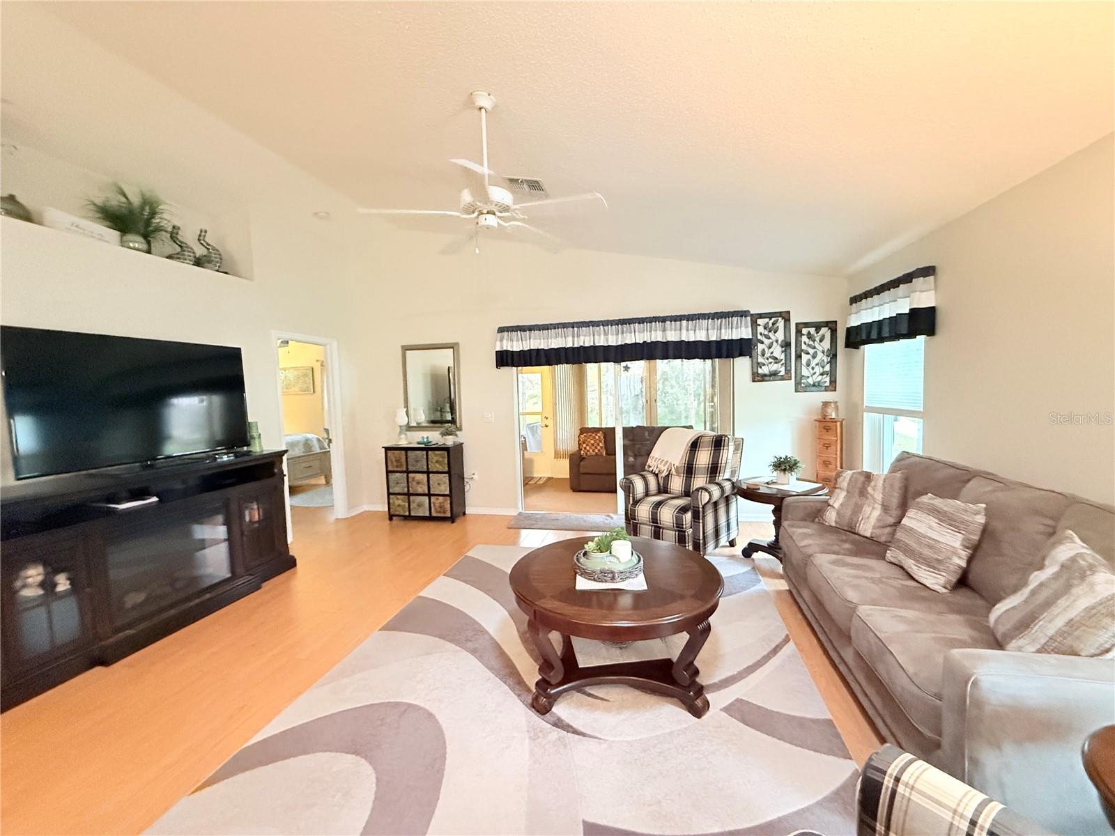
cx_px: 558
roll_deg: +1.4
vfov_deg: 85.7
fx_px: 451
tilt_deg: -2.9
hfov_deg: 102.1
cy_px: 418
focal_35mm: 14
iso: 1000
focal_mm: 2.22
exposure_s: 1/60
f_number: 2.2
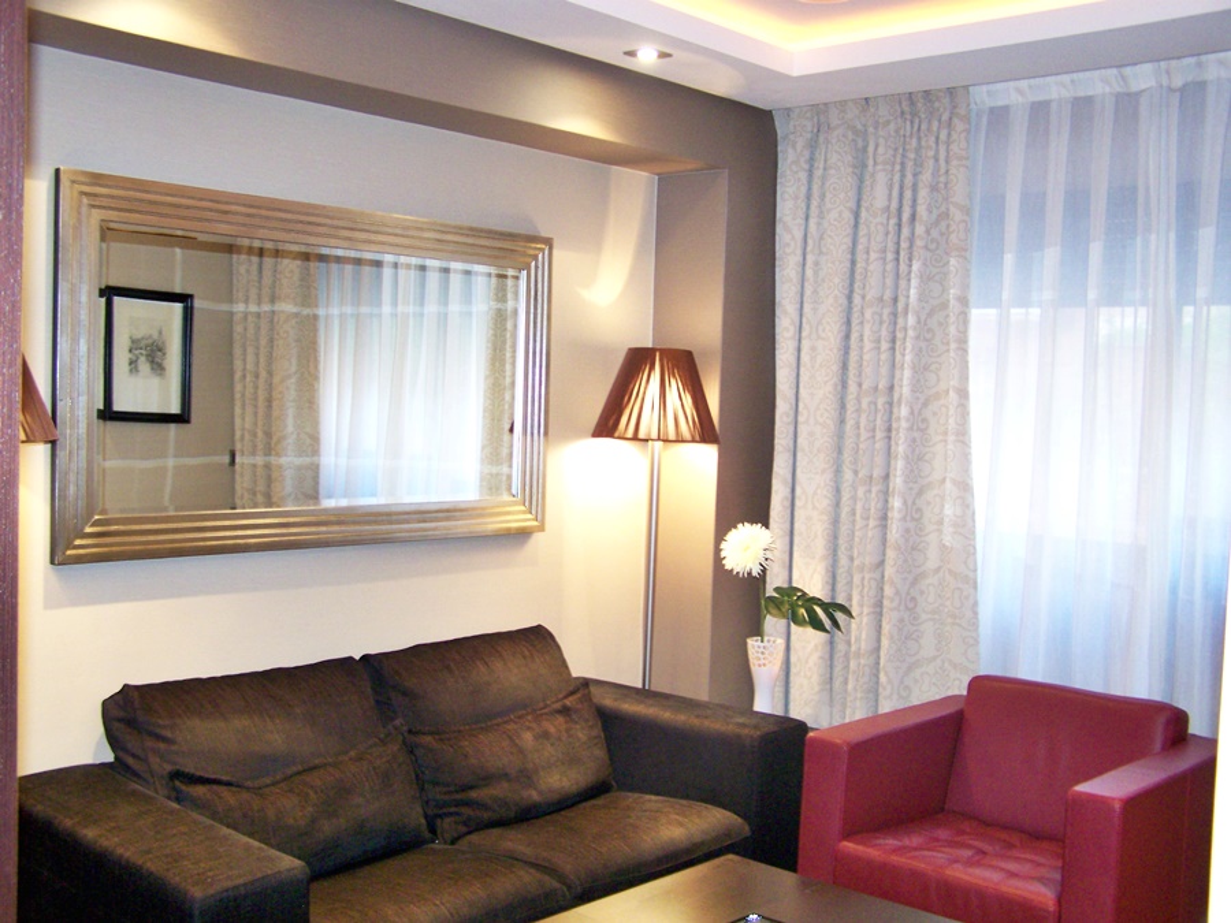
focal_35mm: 38
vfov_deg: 37.7
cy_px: 462
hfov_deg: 49.0
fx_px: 1351
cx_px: 616
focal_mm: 6.3
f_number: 2.8
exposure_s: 1/10
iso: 160
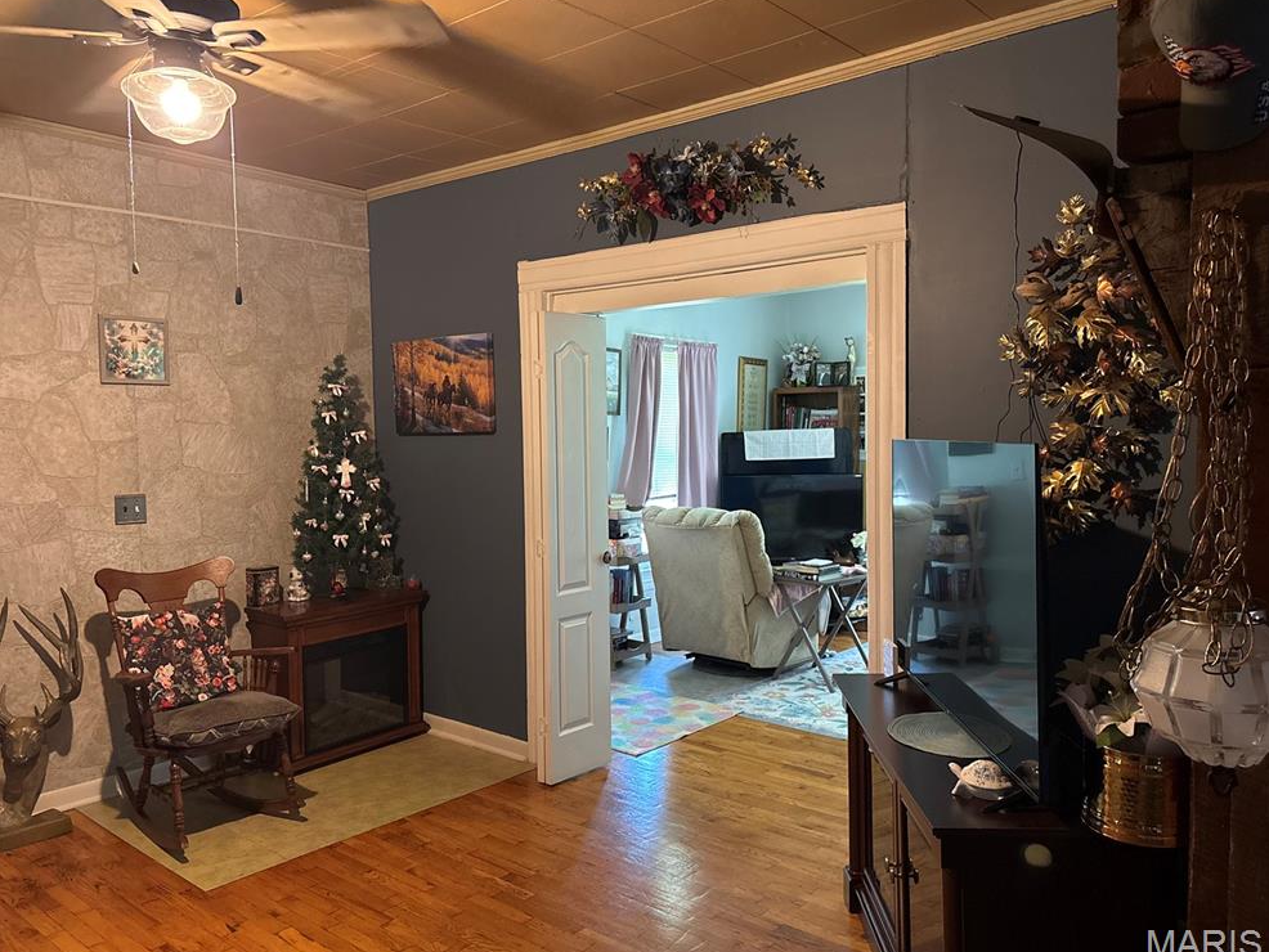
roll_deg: +1.1
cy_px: 477
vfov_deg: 51.4
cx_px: 616
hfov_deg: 65.3
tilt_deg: -2.1
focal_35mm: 27
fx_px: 990
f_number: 1.6
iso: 640
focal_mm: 5.96
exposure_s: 1/40
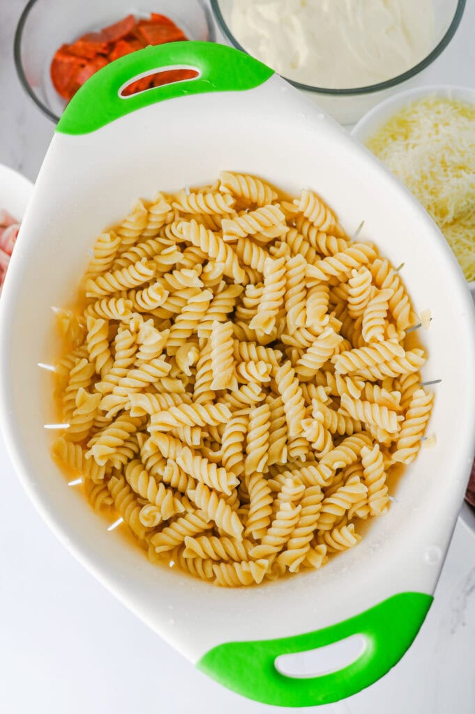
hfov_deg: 26.9
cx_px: 238
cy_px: 357
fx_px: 991
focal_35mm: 50
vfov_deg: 39.6
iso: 450
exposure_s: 1/320
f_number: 4.5
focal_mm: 50
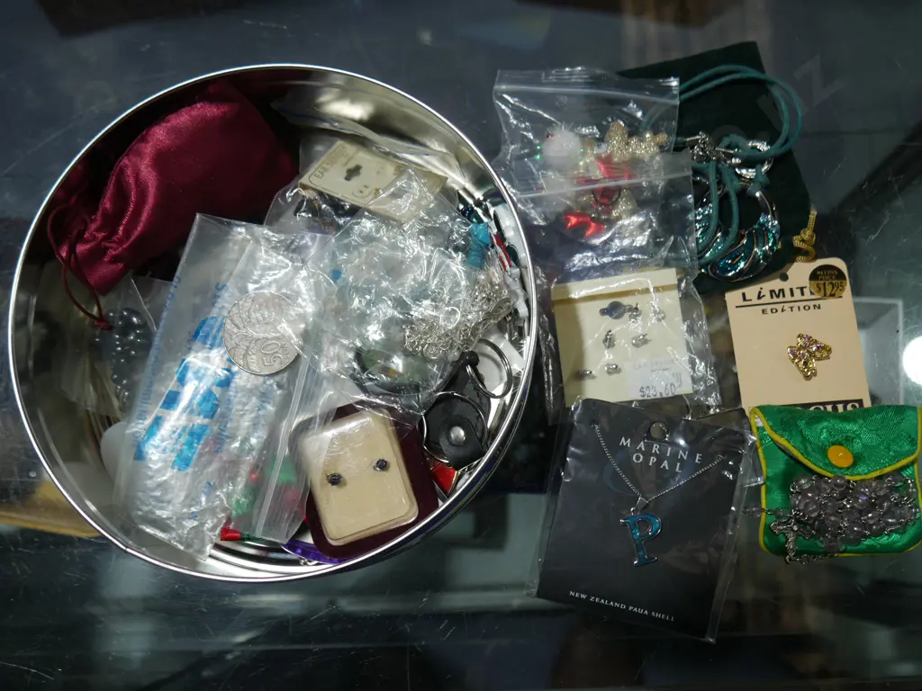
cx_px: 461
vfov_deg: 44.2
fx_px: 852
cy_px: 346
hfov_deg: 56.8
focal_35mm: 32
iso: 200
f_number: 4
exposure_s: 1/125
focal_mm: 16
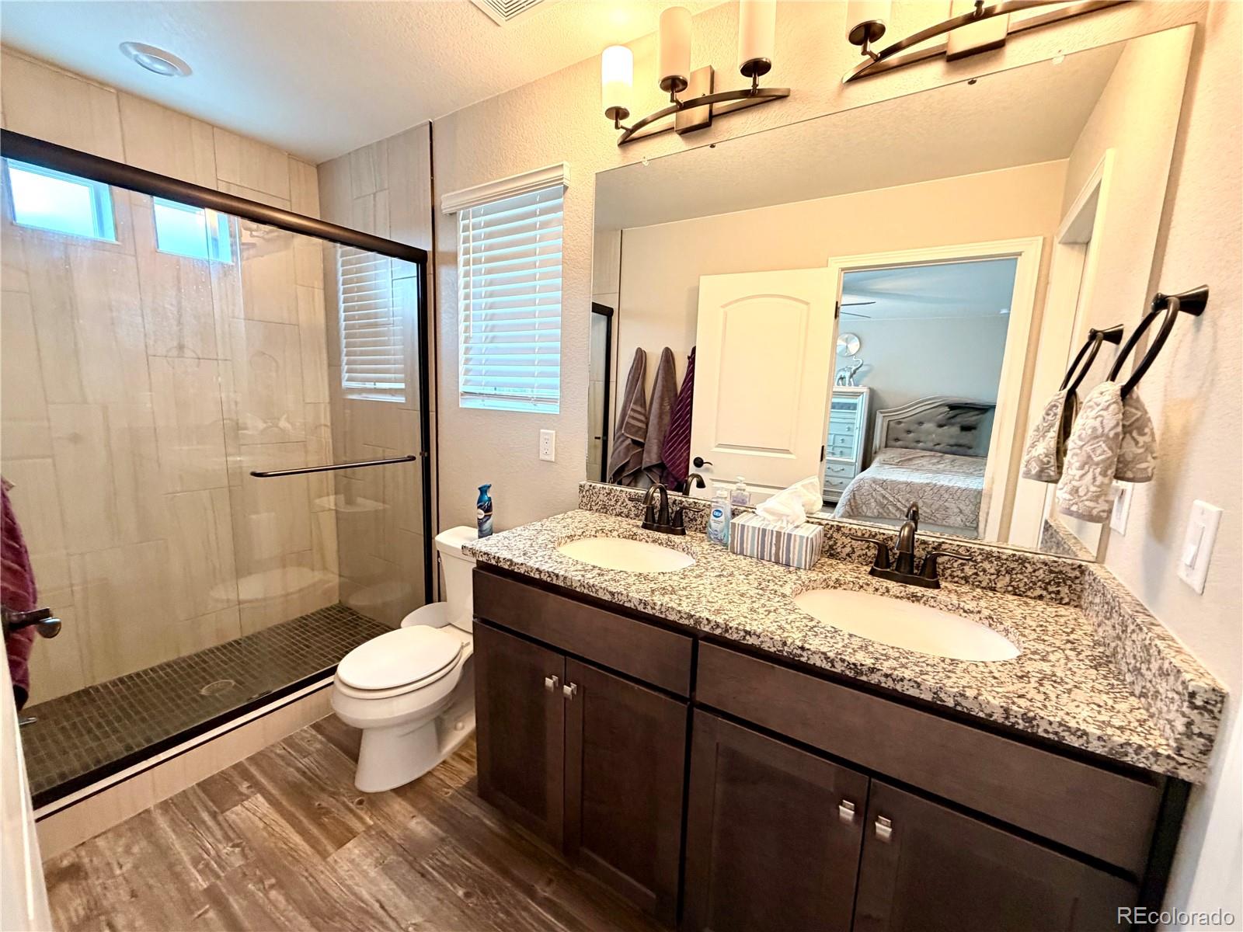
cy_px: 466
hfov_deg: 102.1
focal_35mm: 14
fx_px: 503
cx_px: 622
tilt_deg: -8.6
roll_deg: -1.9
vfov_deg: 85.7
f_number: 2.2
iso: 250
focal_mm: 2.22
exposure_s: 1/60
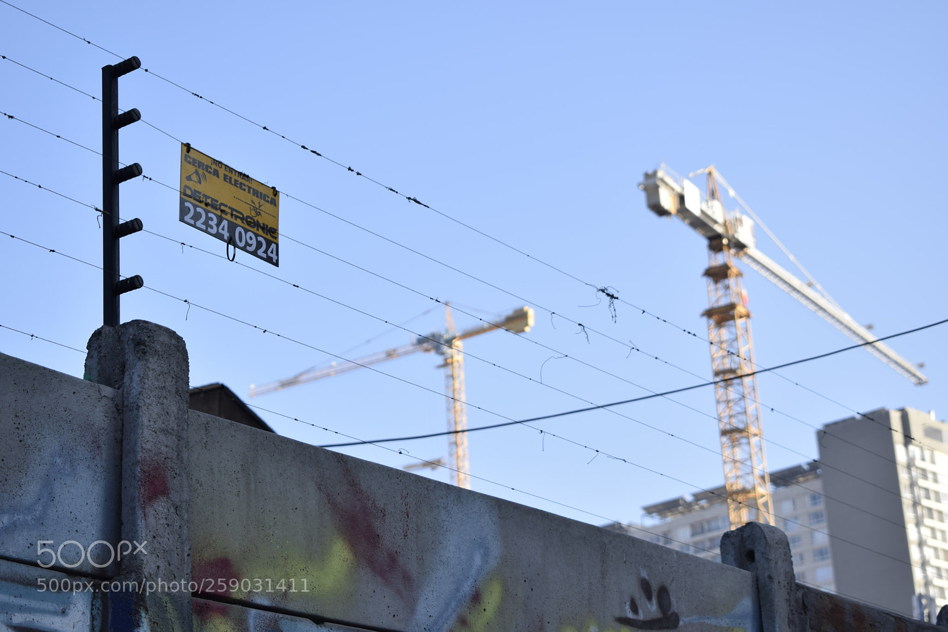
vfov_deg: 16.5
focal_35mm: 82
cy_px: 316
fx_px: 2172
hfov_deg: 24.6
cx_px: 474
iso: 100
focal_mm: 55
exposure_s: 1/160
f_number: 5.6
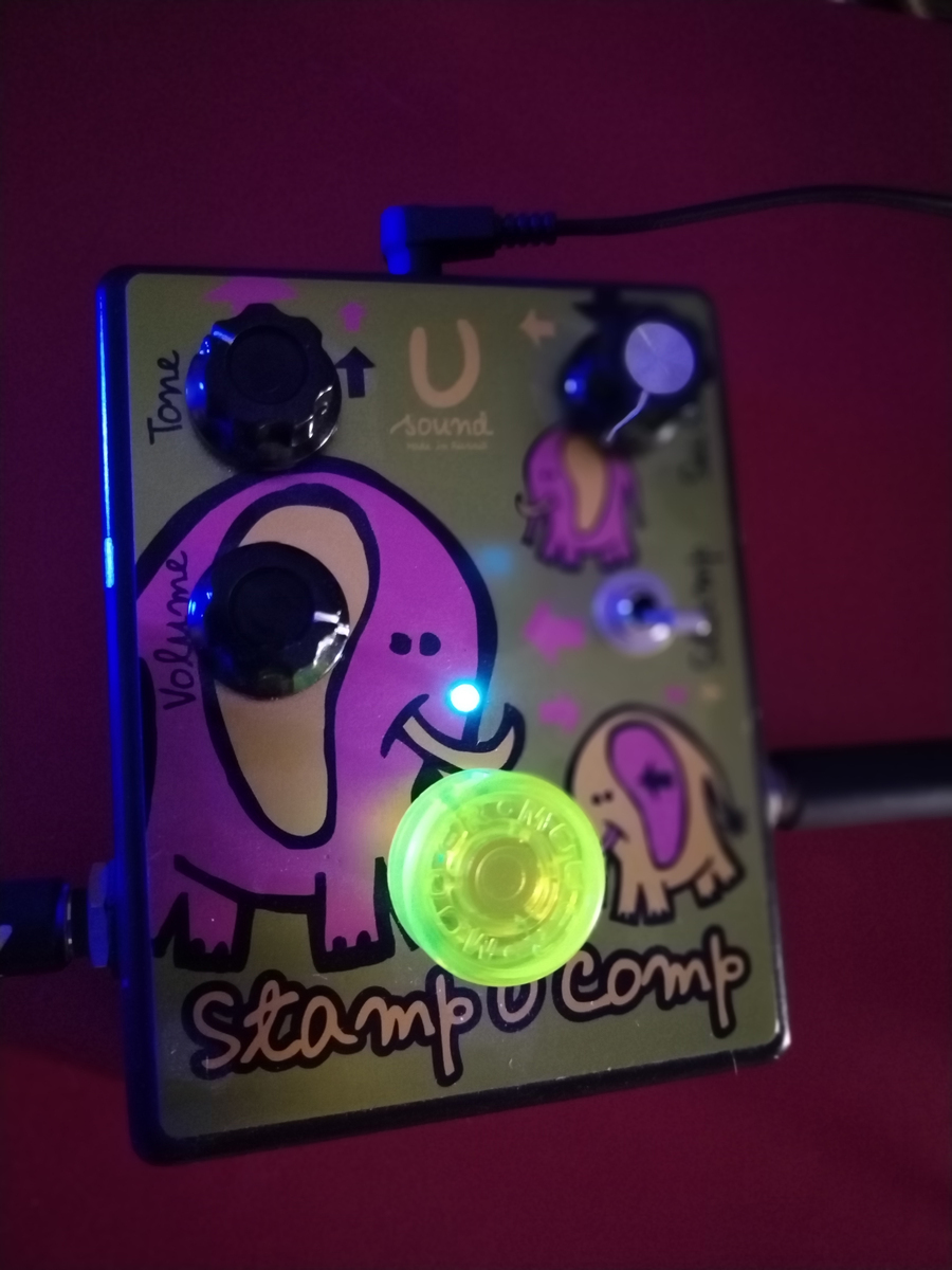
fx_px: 953
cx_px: 476
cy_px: 635
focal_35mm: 26
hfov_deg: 53.1
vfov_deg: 67.3
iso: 1912
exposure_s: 1/20
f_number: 4
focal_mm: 4.75
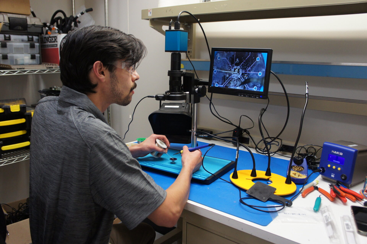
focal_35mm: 30
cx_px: 184
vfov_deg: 43.6
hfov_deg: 62.0
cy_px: 122
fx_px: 306
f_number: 4
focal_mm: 20
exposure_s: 1/125
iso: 1000
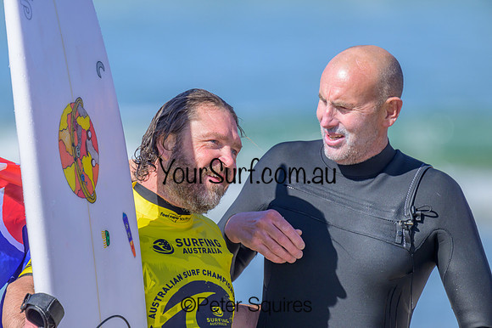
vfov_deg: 1.2
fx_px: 15301
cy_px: 164
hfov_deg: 1.8
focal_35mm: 1120
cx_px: 246
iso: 720
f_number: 9
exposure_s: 1/1250
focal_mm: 1120
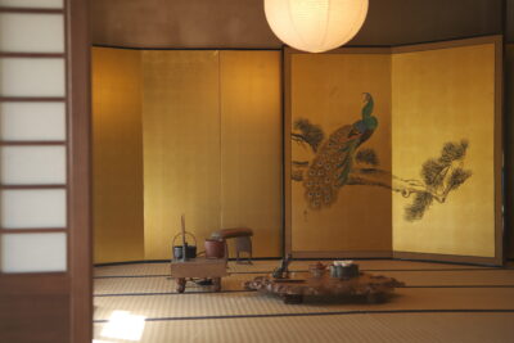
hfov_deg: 39.6
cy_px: 172
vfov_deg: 27.0
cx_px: 257
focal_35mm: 50
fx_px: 714
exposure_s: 1/250
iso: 250
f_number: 1.4
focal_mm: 33
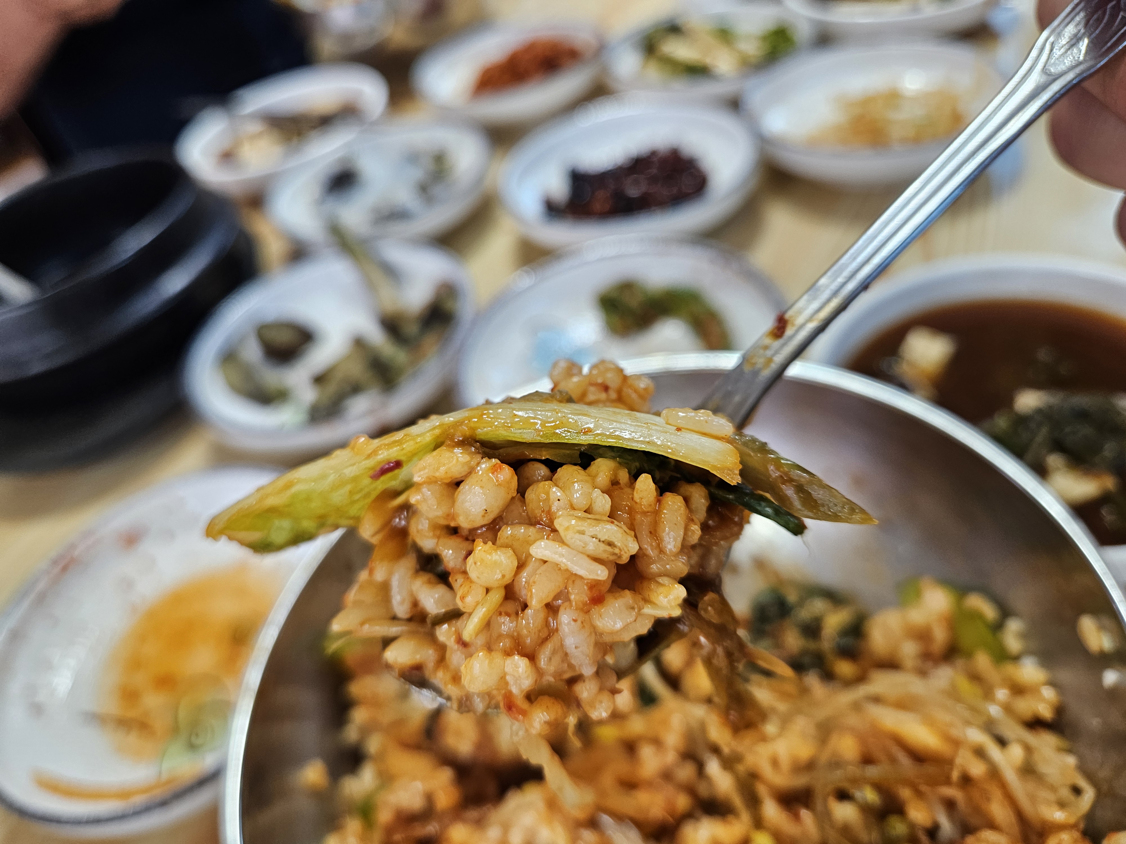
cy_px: 422
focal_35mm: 23
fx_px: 748
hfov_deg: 73.9
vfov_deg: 58.9
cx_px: 563
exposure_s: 1/120
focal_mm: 5.4
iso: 160
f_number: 1.8
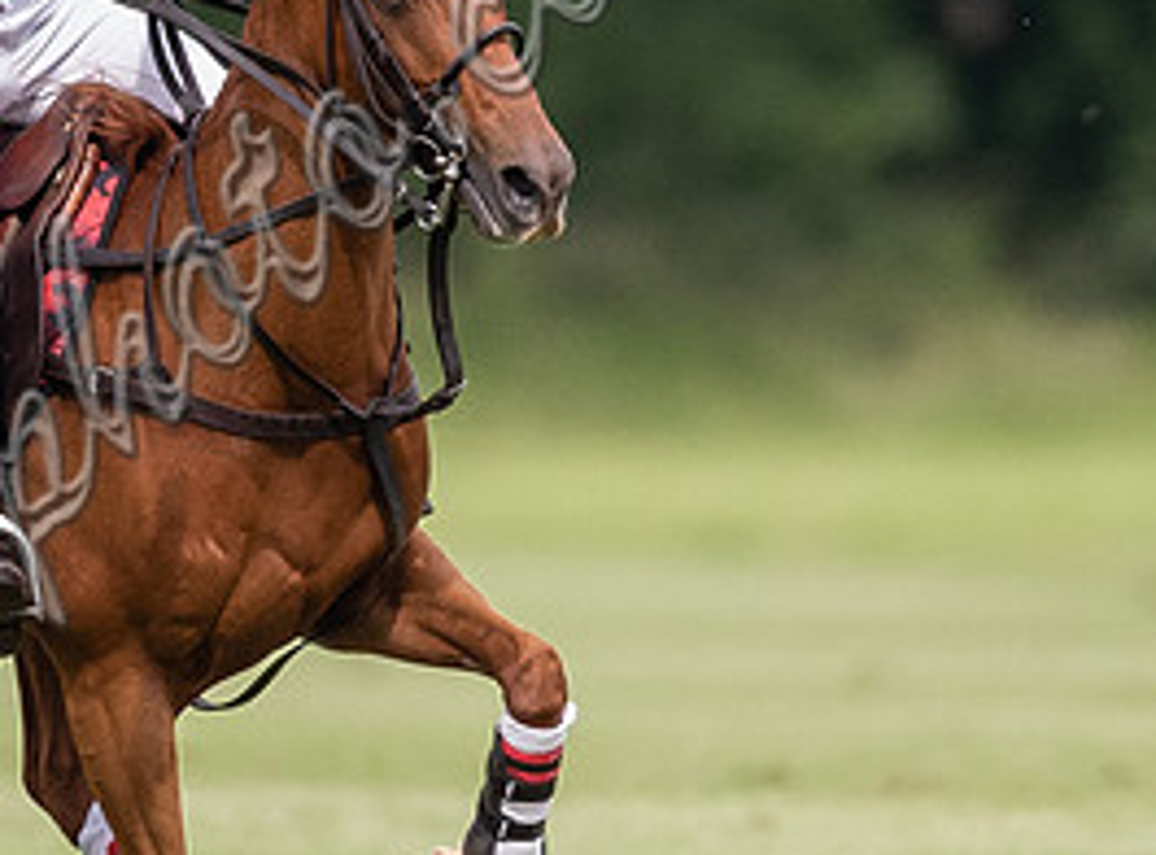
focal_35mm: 2616
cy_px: 579
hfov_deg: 0.8
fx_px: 86928
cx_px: 310
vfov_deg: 0.6
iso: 800
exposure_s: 1/3200
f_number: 4
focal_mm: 500
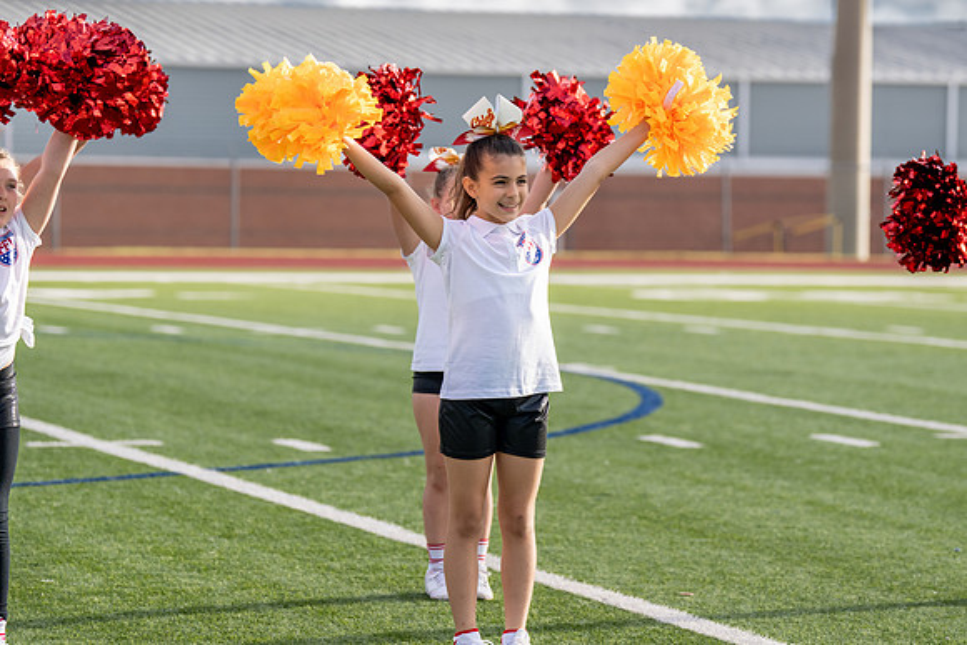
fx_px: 3872
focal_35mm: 144
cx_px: 538
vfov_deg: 9.5
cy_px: 305
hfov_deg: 14.2
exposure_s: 1/3200
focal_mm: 100
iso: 250
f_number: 2.8
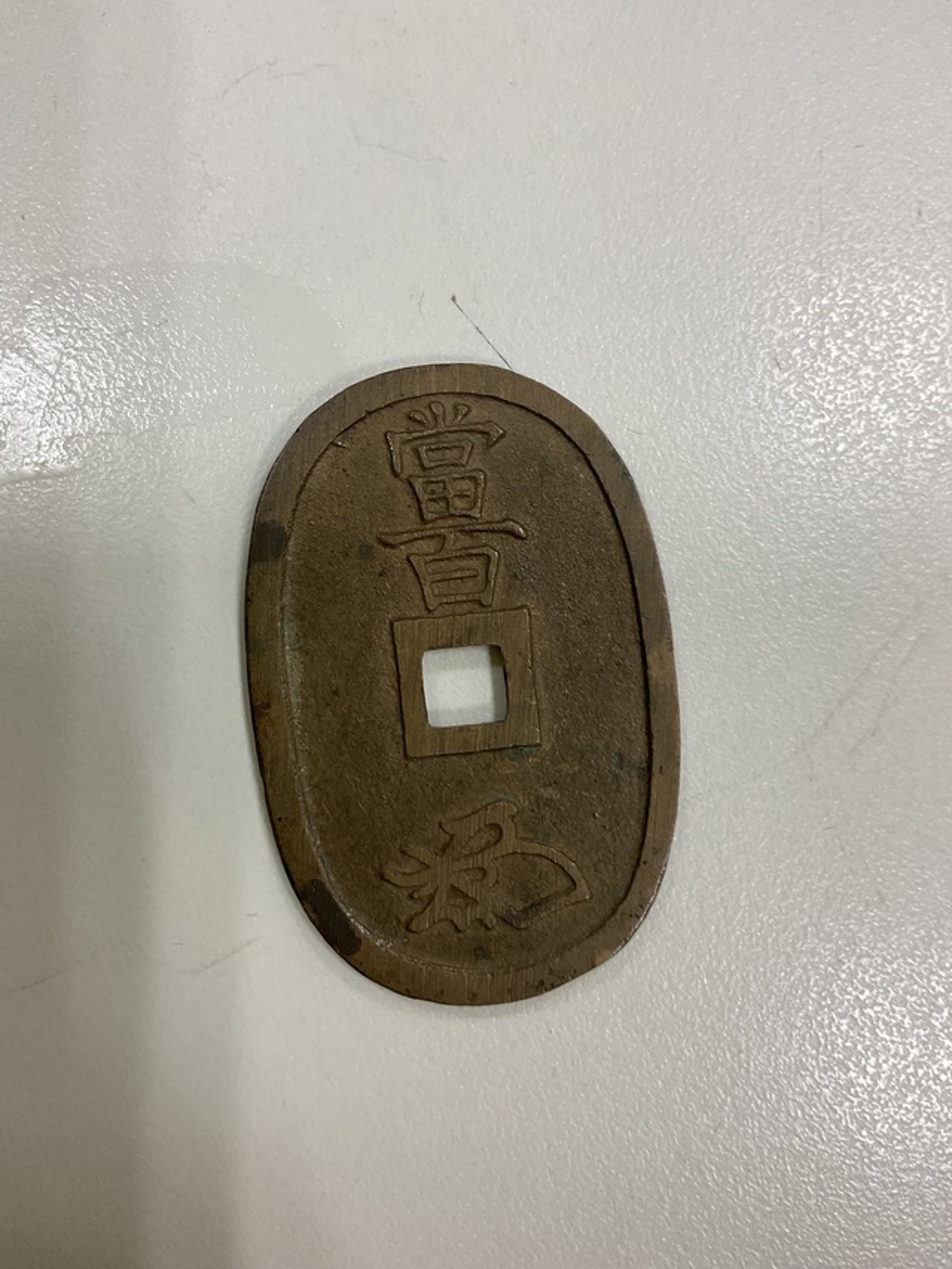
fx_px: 1063
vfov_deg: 61.7
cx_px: 476
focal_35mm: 29
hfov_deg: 48.2
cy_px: 634
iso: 32
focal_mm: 3
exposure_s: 1/100
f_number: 1.8
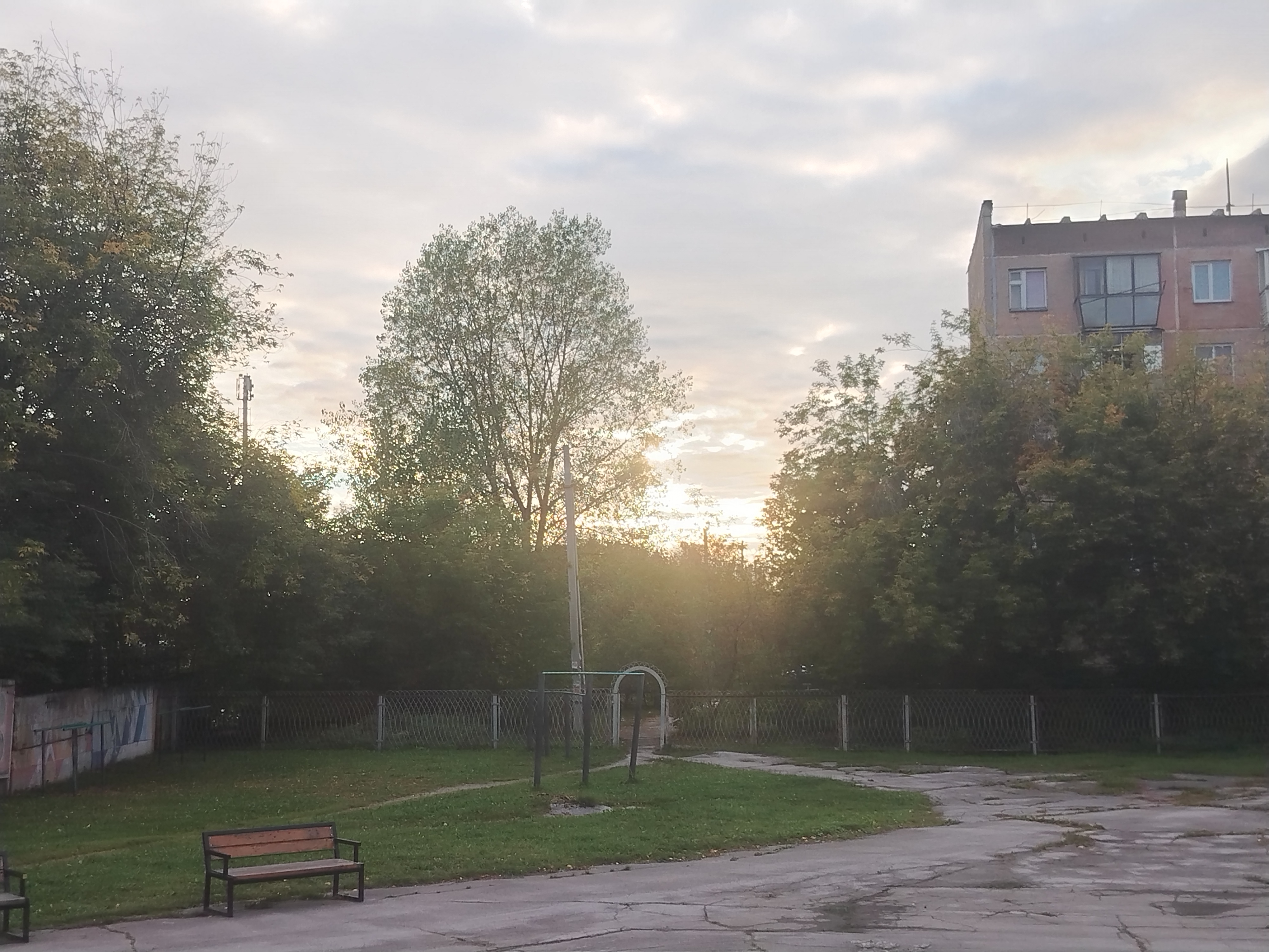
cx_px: 634
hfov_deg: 40.4
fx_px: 1723
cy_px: 476
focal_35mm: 47
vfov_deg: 30.9
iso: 100
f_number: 1.75
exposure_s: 1/199
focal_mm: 5.25
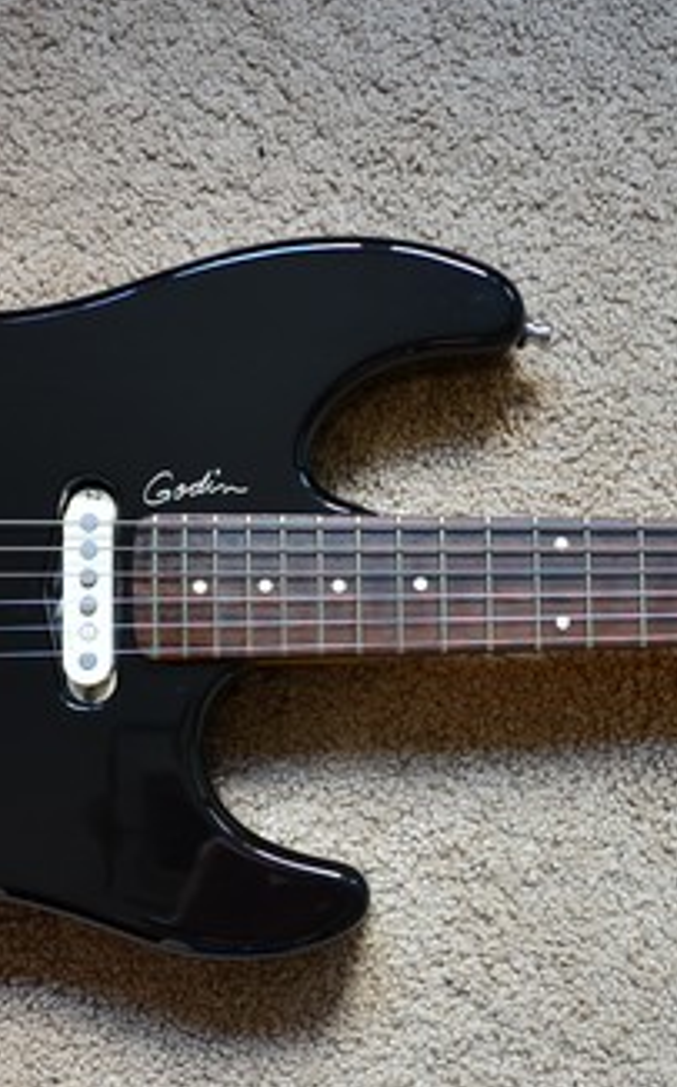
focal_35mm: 70
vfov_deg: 29.4
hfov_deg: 18.4
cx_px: 524
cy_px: 624
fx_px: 2072
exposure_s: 1/40
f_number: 3.2
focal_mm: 18.5
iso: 100
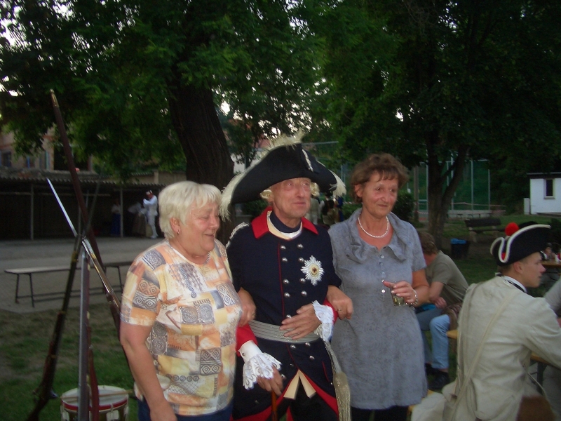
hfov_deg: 52.6
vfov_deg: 40.7
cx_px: 280
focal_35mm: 35
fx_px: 567
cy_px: 210
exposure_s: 1/40
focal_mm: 5.8
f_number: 2.6
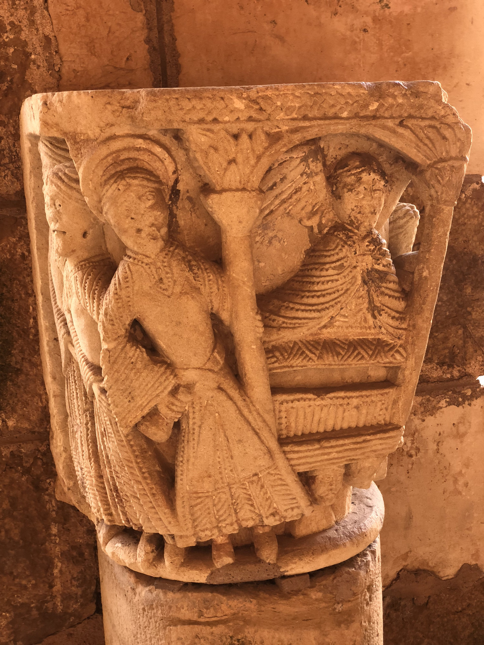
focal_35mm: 52
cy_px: 322
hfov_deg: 28.0
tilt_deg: -10.9
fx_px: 969
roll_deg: +1.9
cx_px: 242
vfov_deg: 36.8
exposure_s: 1/40
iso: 80
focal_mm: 6
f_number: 2.4
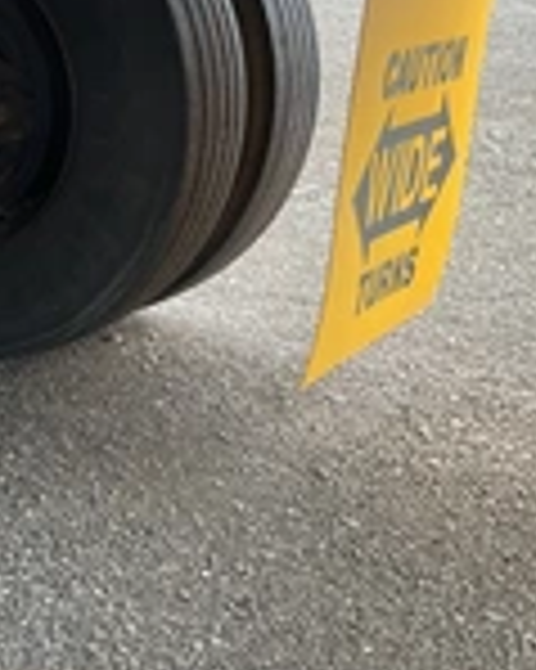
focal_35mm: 76
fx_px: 1509
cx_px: -198
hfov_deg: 18.5
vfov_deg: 24.9
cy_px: 189
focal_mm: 3
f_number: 1.8
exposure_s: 1/123
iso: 20
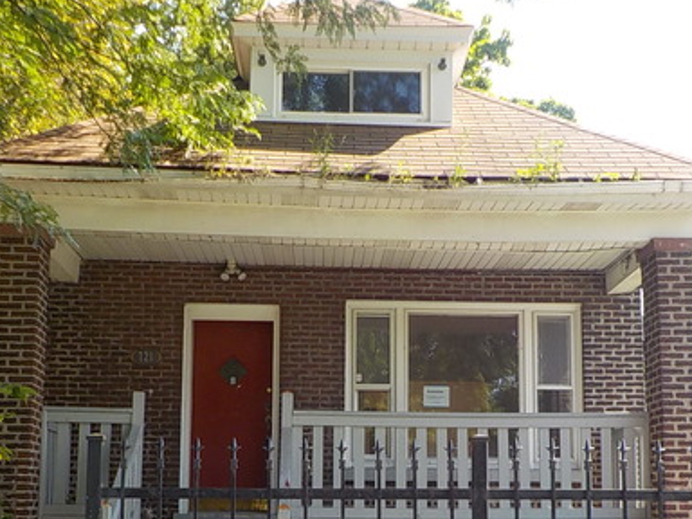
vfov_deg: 28.4
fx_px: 1000
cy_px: 422
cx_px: 366
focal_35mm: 50
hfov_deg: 38.2
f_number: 3.3
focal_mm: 4.1
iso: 125
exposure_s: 1/250
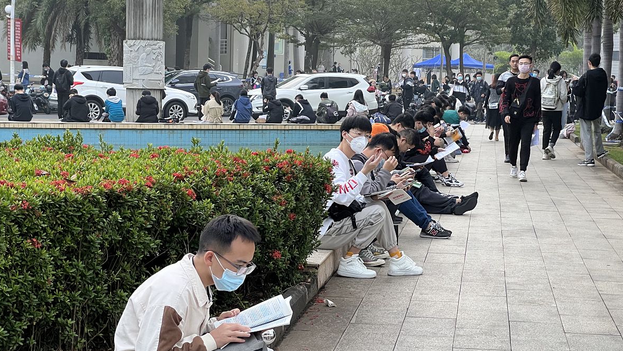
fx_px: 1404
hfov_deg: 25.0
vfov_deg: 14.2
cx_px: 309
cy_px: 228
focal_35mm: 85
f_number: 2.8
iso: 200
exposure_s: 1/120
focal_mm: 9
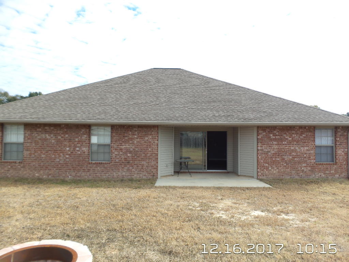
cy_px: 131
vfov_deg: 58.9
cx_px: 174
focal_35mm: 23
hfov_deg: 73.9
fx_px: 232
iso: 100
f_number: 3.5
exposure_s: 1/500
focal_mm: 4.1
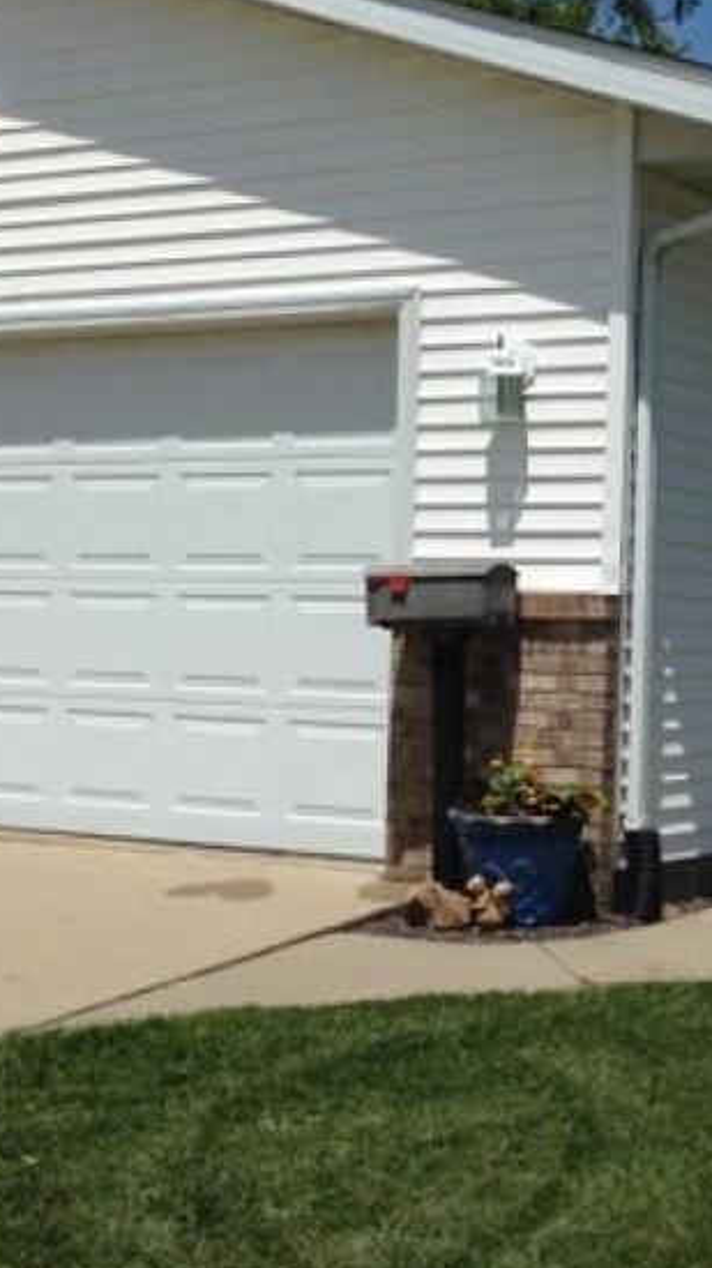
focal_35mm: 67
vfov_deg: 31.4
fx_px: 2251
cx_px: 611
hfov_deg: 17.8
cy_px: 635
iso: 50
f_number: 2.4
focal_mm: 4.12
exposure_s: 1/3876
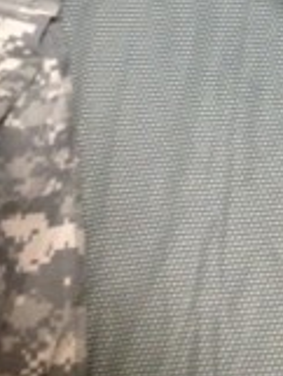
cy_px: -40
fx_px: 1067
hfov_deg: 14.7
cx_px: 318
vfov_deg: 19.2
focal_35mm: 98
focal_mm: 4.28
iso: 400
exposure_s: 1/17
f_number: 2.4
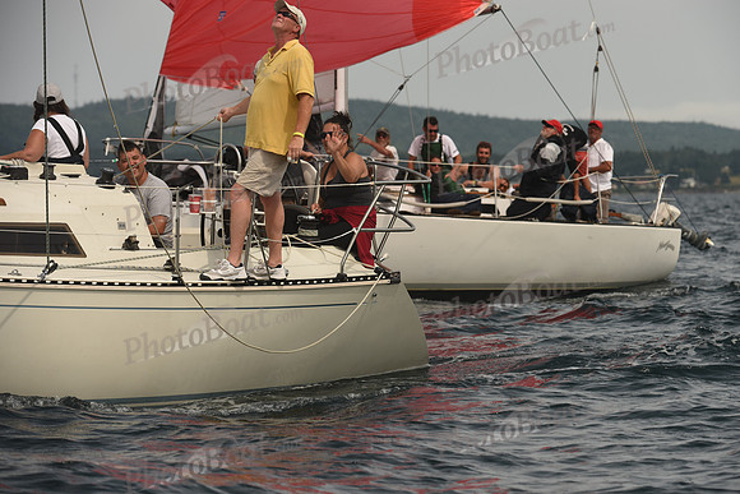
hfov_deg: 9.4
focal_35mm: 220
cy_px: 247
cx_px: 370
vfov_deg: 6.2
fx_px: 4523
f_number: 6.3
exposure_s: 1/1000
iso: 250
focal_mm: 220
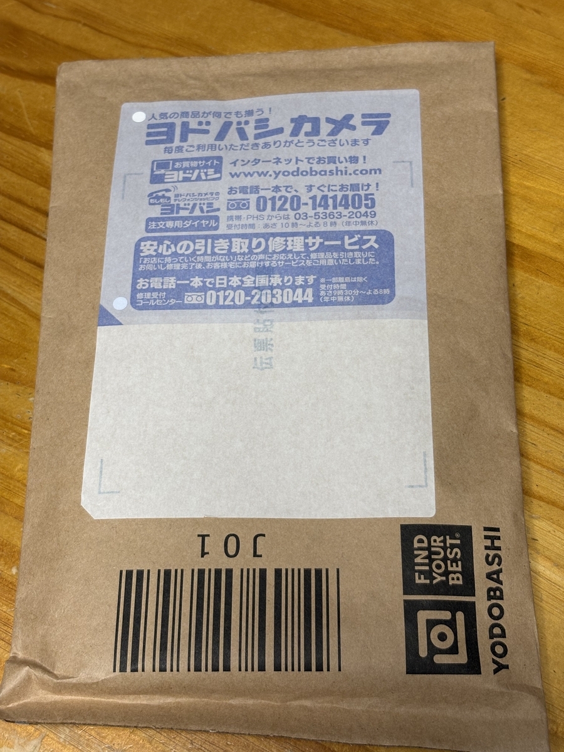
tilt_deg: -65.3
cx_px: 282
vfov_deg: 36.8
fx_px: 1130
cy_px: 376
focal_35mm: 52
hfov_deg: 28.0
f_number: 1.6
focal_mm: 5.96
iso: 80
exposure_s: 1/50
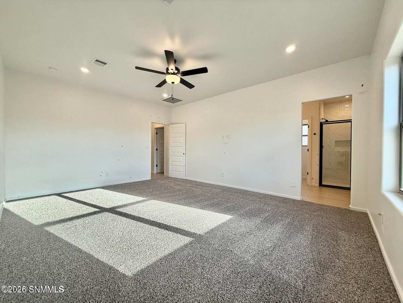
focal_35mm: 14
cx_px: 202
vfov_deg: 85.7
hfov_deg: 102.1
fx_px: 163
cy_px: 152
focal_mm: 2.22
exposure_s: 1/168
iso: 64
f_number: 2.2
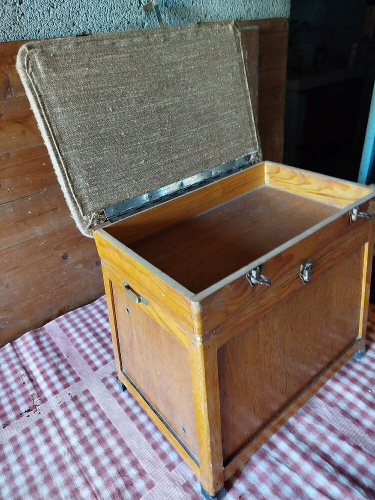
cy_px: 250
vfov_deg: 71.6
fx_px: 347
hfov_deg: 56.8
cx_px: 188
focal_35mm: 24
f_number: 1.7
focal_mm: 5.31
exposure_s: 1/20
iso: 500
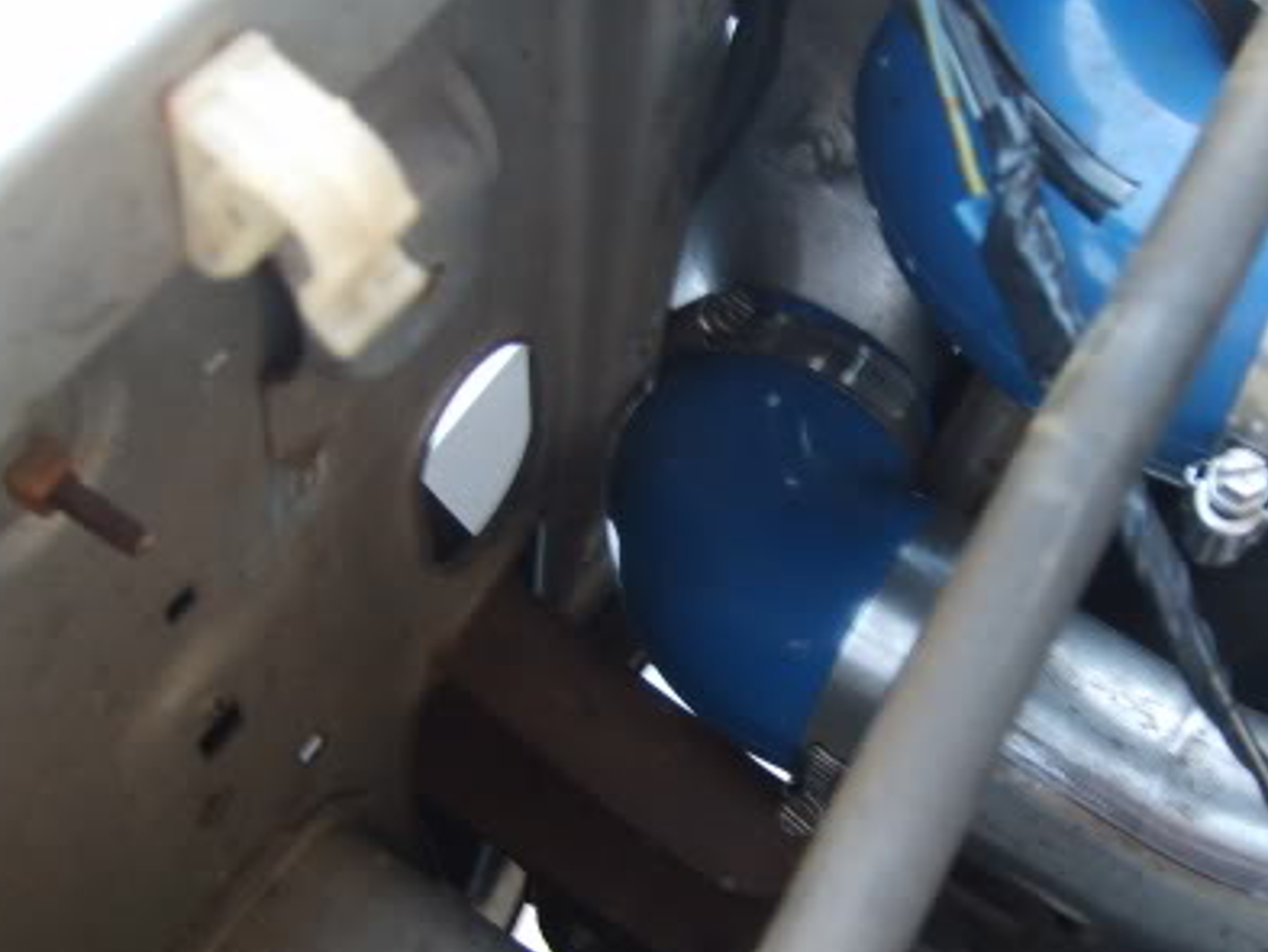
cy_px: 510
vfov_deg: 25.7
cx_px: 832
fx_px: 2089
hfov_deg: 33.5
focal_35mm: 57
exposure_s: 1/30
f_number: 2.8
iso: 63
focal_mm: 5.8
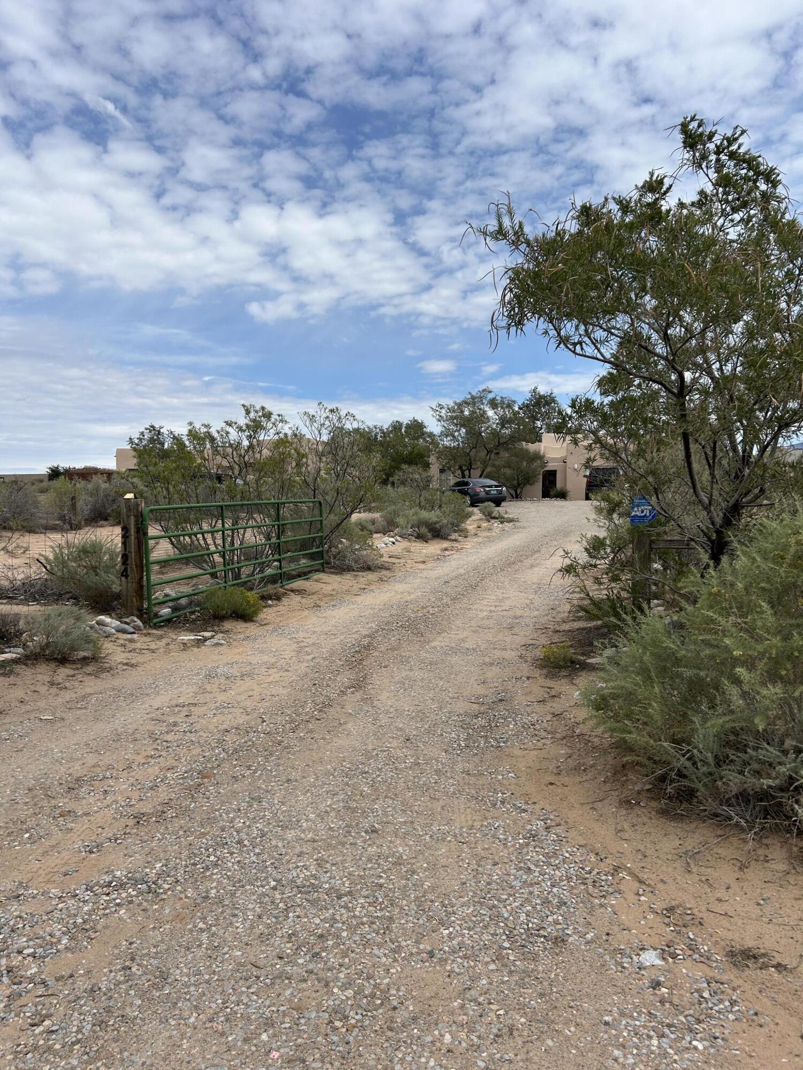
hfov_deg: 53.1
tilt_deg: -3.5
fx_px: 804
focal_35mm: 26
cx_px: 402
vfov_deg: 67.3
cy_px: 535
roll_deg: +0.0
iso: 50
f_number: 1.5
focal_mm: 5.7
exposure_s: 1/5319
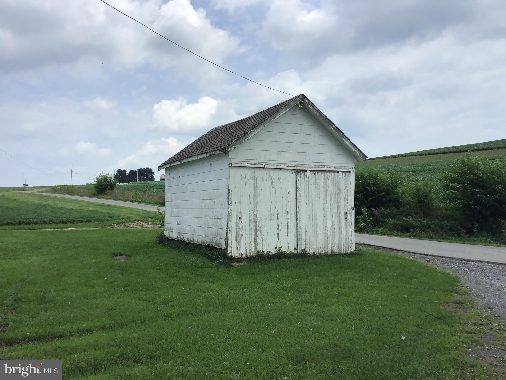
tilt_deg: +0.5
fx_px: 453
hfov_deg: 58.4
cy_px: 190
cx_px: 253
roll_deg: +2.1
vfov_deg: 45.4
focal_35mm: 31
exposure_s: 1/1894
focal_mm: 3.3
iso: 25
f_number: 2.4
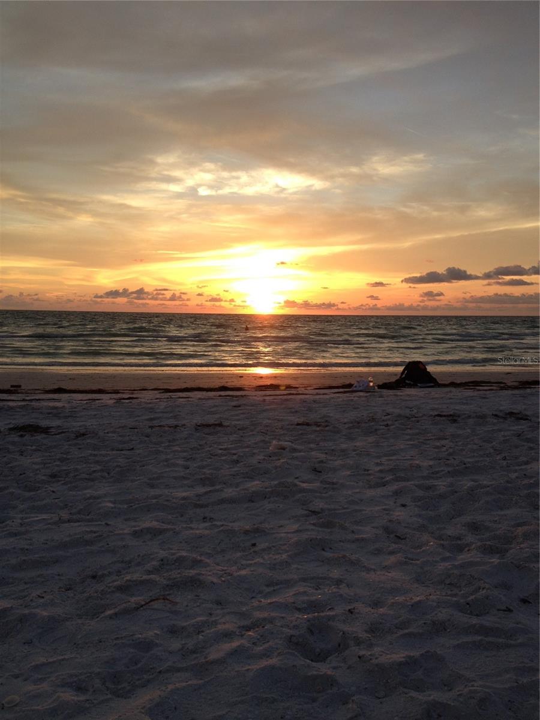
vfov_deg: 52.6
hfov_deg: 40.7
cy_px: 360
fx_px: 728
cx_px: 270
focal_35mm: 35
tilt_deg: -0.8
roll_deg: -0.3
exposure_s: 1/394
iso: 50
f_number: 2.4
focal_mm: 4.28
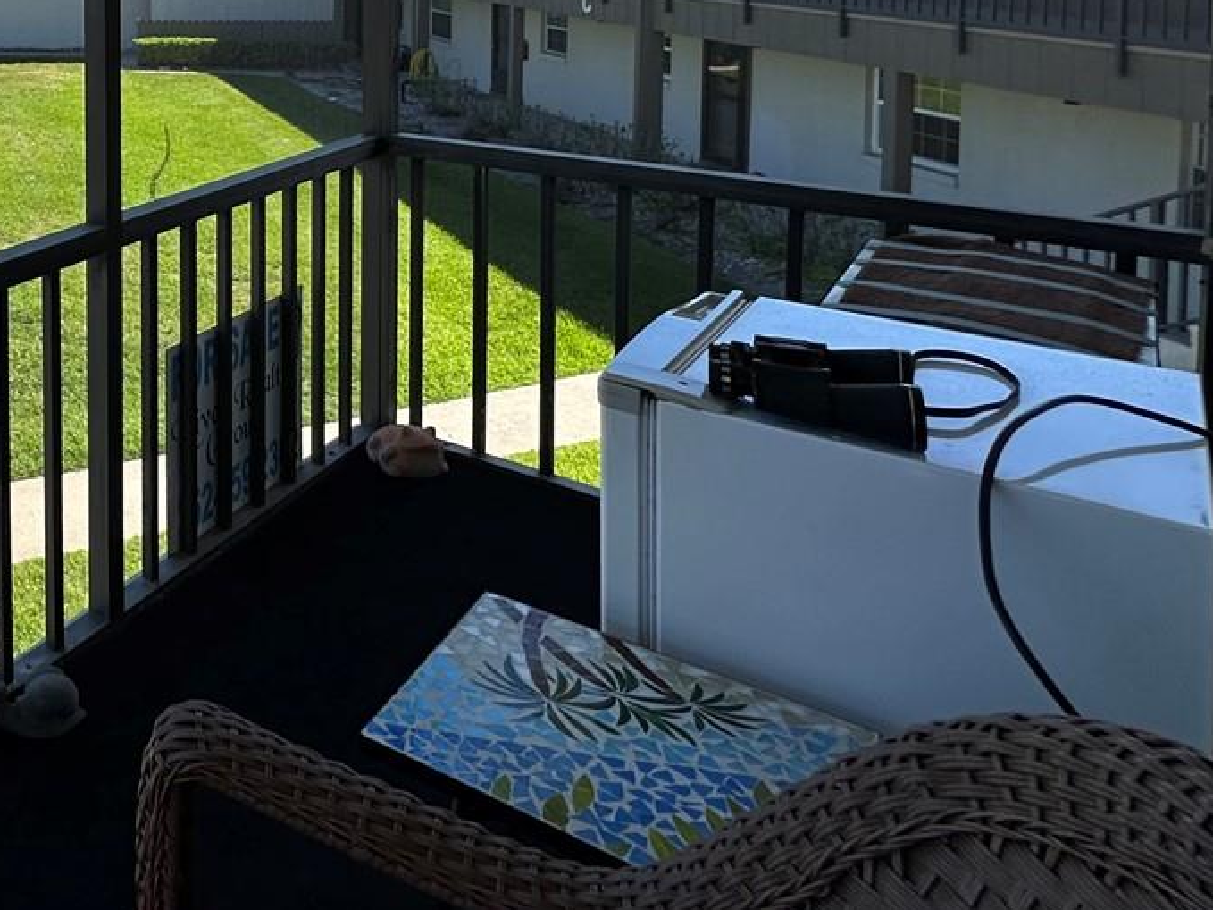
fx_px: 1156
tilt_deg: -4.3
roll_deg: +0.3
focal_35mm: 33
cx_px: -154
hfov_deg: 42.2
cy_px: -23
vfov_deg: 37.7
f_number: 2.2
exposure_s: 1/703
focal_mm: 2.22
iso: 40
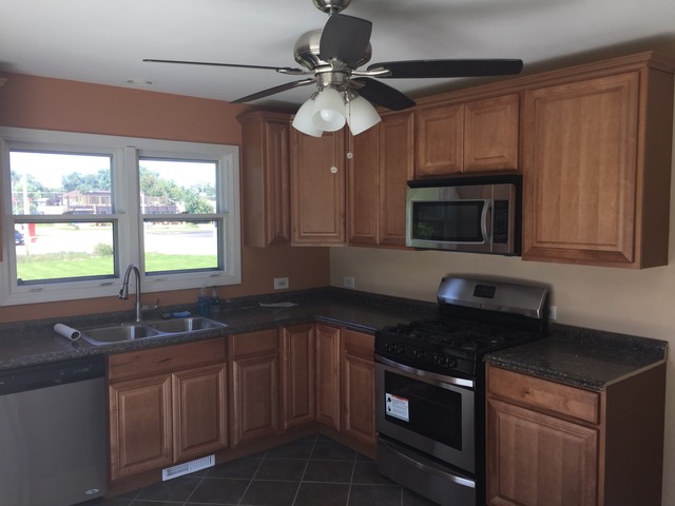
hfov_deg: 61.7
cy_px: 253
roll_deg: -0.9
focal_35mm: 29
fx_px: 565
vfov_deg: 48.2
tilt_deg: -3.2
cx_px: 338
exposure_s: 1/183
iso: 32
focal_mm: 4.15
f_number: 2.2
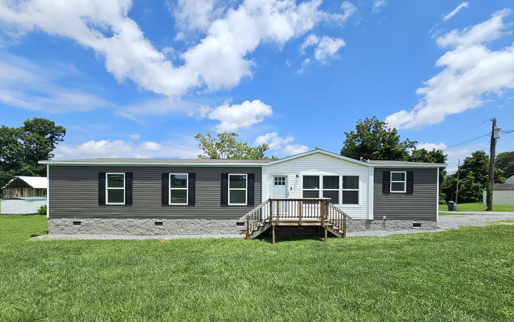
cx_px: 255
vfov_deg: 77.9
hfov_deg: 105.3
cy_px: 189
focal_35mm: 14
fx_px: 196
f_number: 2.2
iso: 50
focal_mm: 2.2
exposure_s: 1/1864
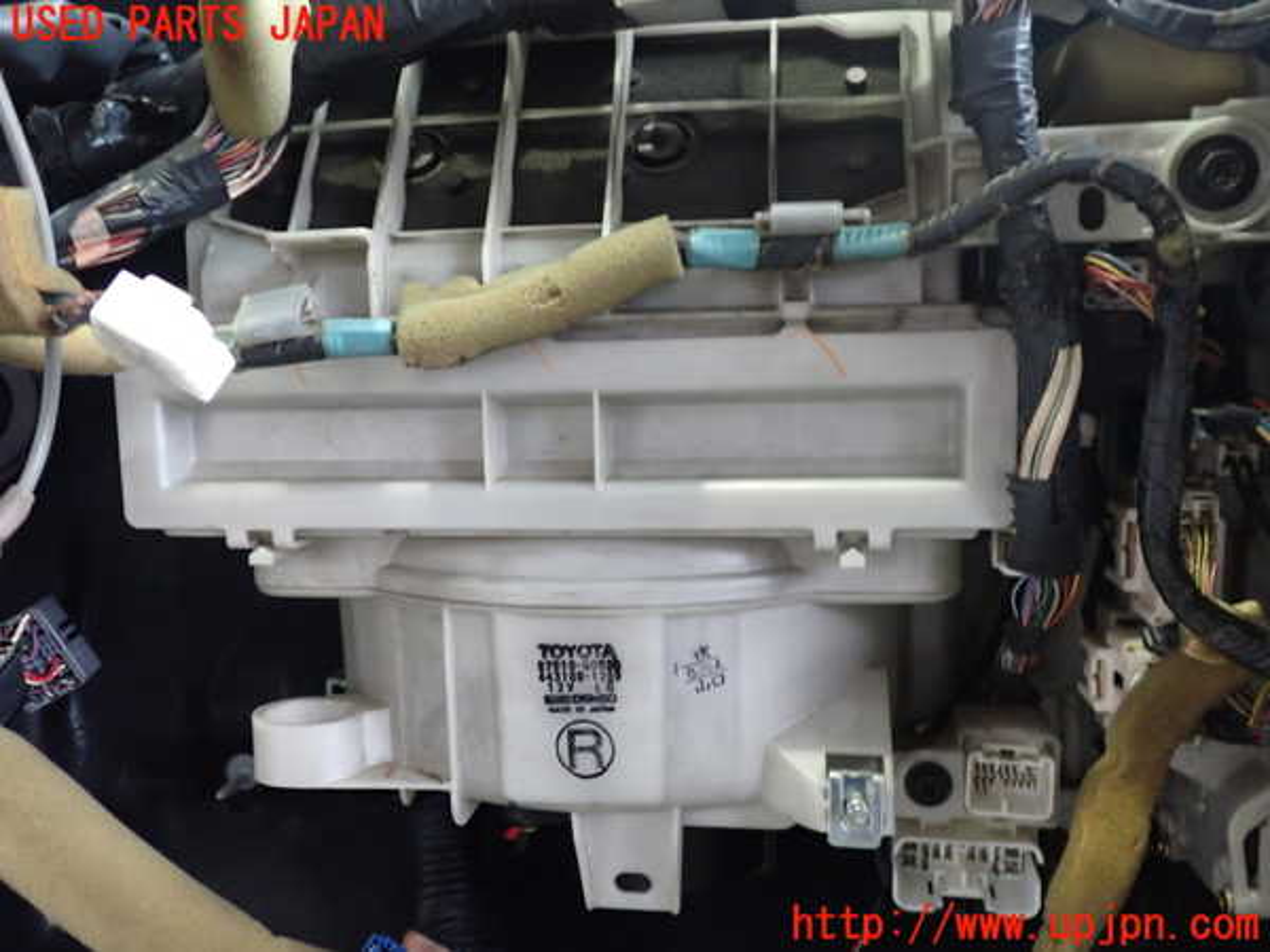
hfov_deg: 60.0
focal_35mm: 30
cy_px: 476
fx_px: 1101
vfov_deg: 46.8
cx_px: 635
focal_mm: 5.4
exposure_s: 1/60
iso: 800
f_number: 2.3
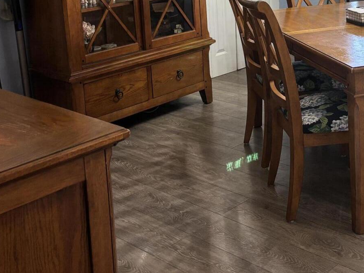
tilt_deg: -8.7
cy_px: -2
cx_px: 299
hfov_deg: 32.2
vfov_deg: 24.1
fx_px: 610
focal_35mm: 58
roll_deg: +1.8
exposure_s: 1/60
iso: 125
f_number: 1.6
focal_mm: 5.96
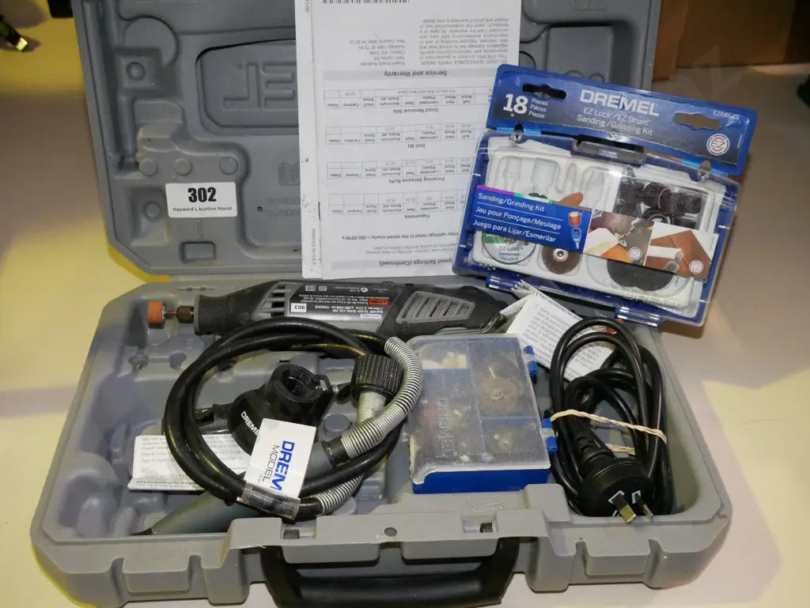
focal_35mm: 36
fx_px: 843
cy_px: 304
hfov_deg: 51.3
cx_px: 405
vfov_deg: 39.7
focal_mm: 18
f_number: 5.6
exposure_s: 1/125
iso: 3200
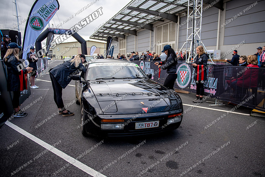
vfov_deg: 46.4
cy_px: 88
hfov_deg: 65.5
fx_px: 206
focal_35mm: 28
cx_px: 132
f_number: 2.8
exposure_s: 1/640
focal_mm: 28
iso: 100
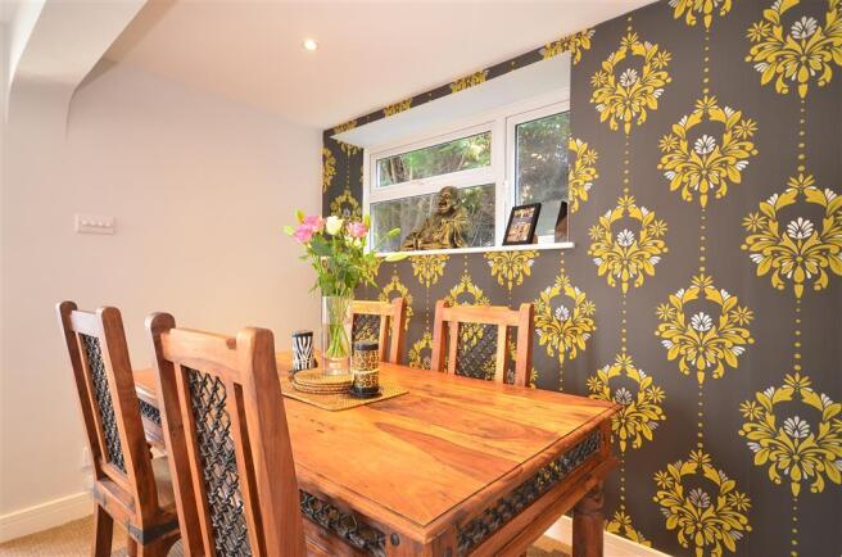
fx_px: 455
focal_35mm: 20
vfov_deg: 62.9
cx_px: 421
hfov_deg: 85.6
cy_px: 278
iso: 200
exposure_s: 1/1.6
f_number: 5
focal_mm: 13
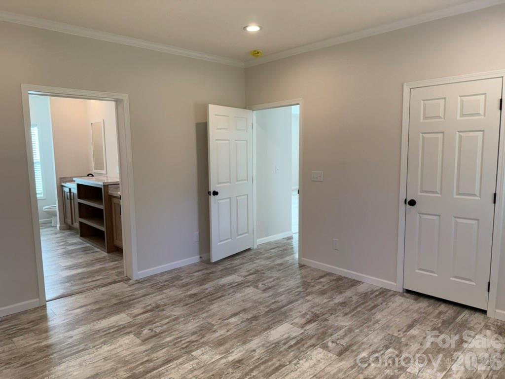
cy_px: 190
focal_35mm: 24
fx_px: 350
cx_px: 252
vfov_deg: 56.8
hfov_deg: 71.6
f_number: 1.78
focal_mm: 6.76
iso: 160
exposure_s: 1/230
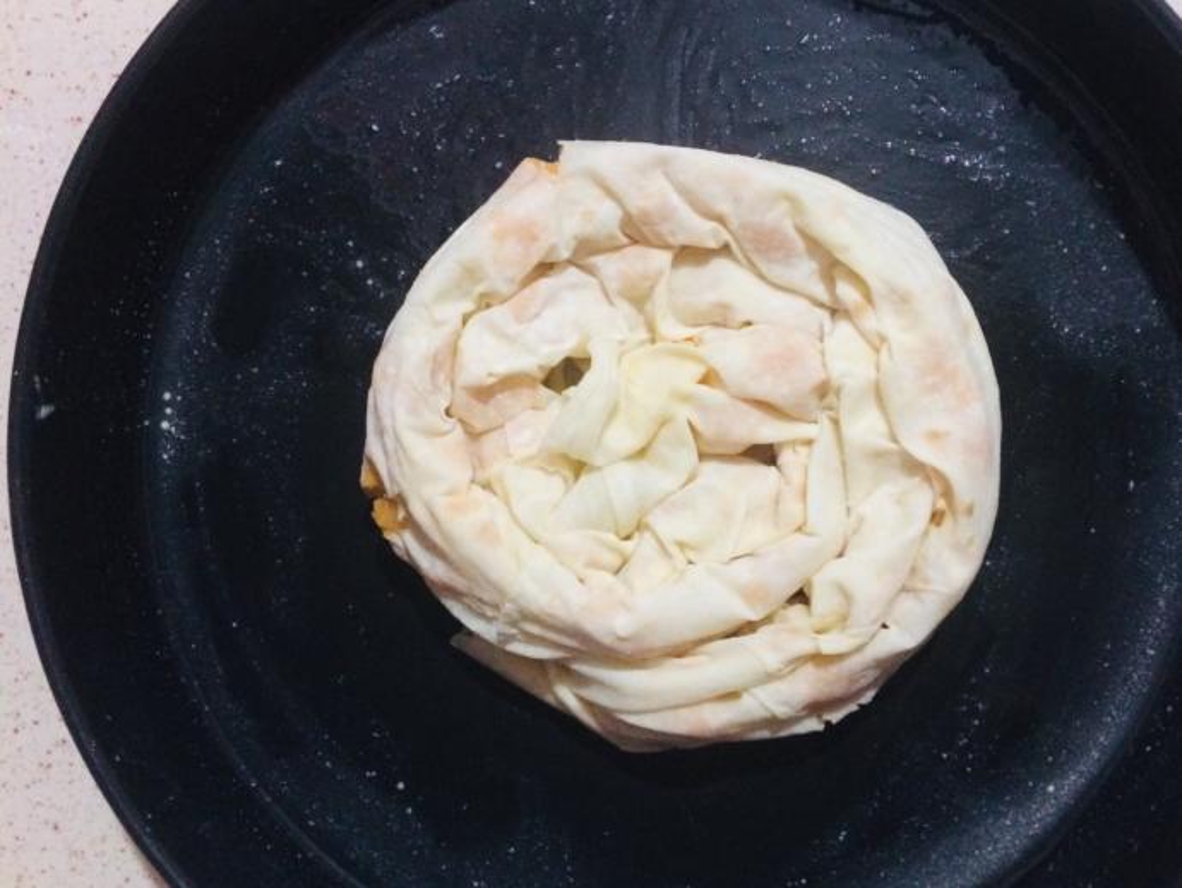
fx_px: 991
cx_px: 591
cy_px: 444
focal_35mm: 29
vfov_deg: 48.3
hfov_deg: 61.6
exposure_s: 1/25
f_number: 2.2
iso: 320
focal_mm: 4.15
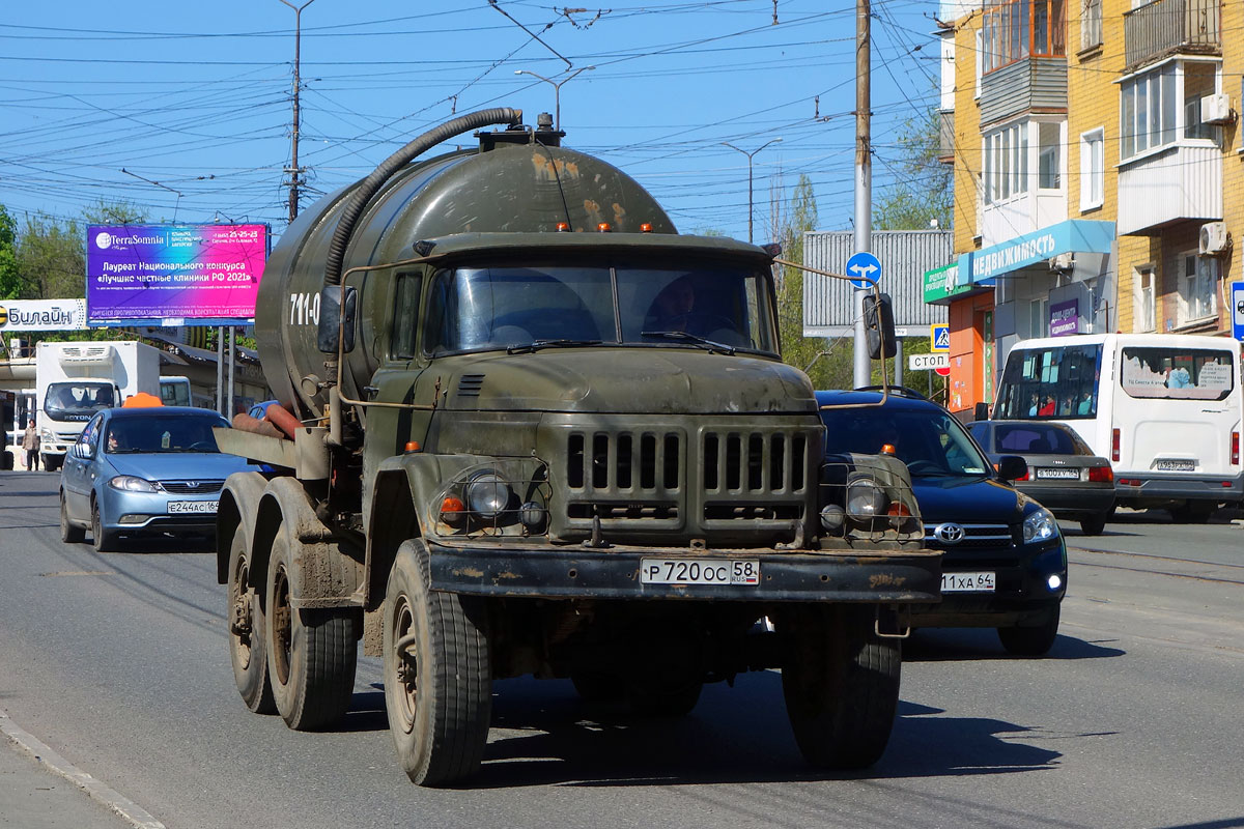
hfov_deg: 20.8
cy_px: 414
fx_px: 3386
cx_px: 622
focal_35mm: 98
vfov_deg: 14.0
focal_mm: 36.28
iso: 125
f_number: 7.1
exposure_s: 1/500
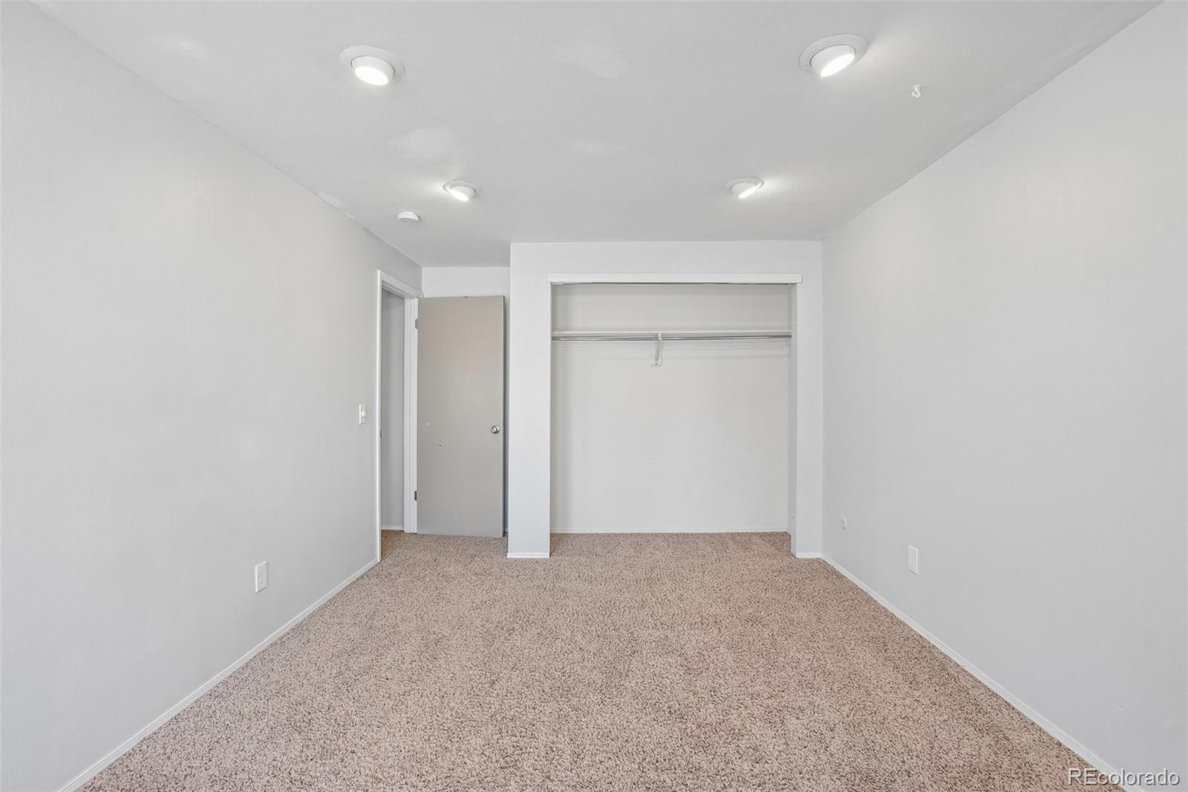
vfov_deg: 77.3
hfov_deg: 100.4
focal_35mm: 15
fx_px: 495
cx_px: 594
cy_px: 396
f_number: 8
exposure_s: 1/25
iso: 400
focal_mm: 10
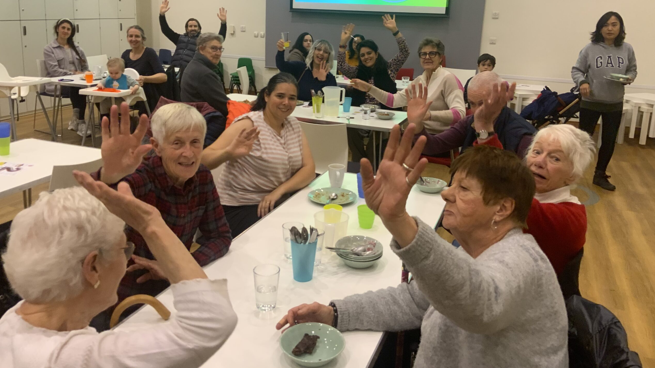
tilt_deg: -12.6
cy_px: 127
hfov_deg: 61.0
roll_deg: -2.5
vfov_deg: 36.4
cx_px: 331
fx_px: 556
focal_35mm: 32
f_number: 1.8
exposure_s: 1/50
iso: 100
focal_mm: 3
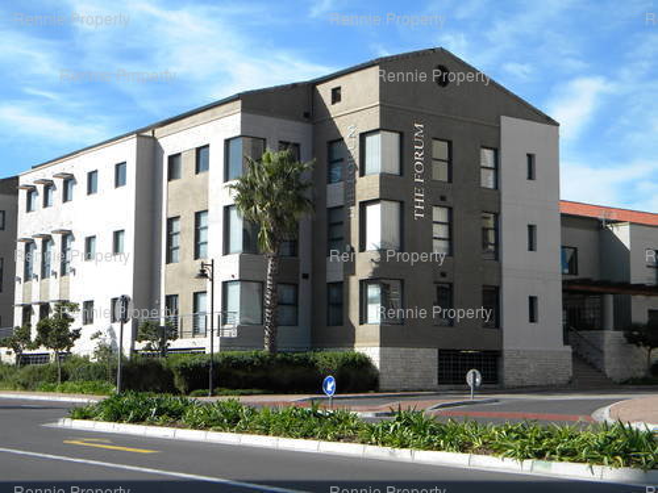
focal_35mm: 56
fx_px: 1064
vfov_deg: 26.1
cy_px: 246
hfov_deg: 34.3
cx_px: 329
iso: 80
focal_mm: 10.1
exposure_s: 1/563
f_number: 4.1
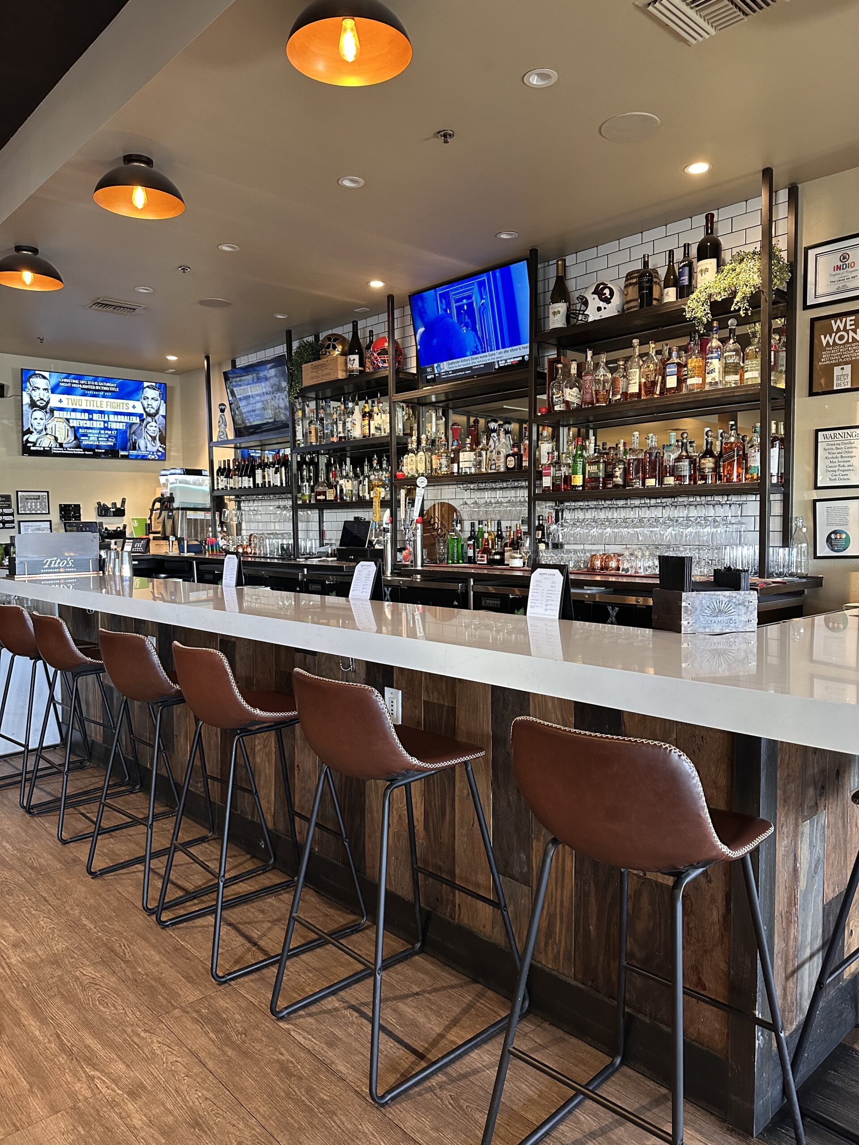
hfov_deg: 56.8
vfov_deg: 71.6
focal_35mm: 24
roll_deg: +0.1
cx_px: 430
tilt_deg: -2.6
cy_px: 572
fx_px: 794
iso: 400
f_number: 1.78
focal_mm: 6.86
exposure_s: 1/60
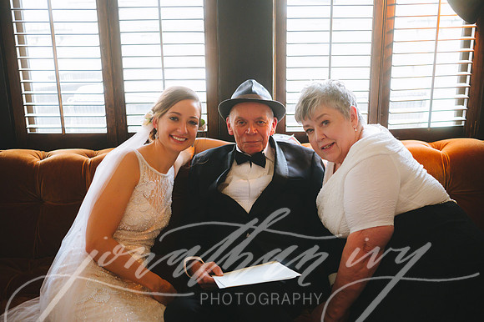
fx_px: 605
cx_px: 242
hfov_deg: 43.6
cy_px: 161
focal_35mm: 45
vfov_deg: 29.8
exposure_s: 1/125
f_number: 2.8
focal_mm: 45
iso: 2000
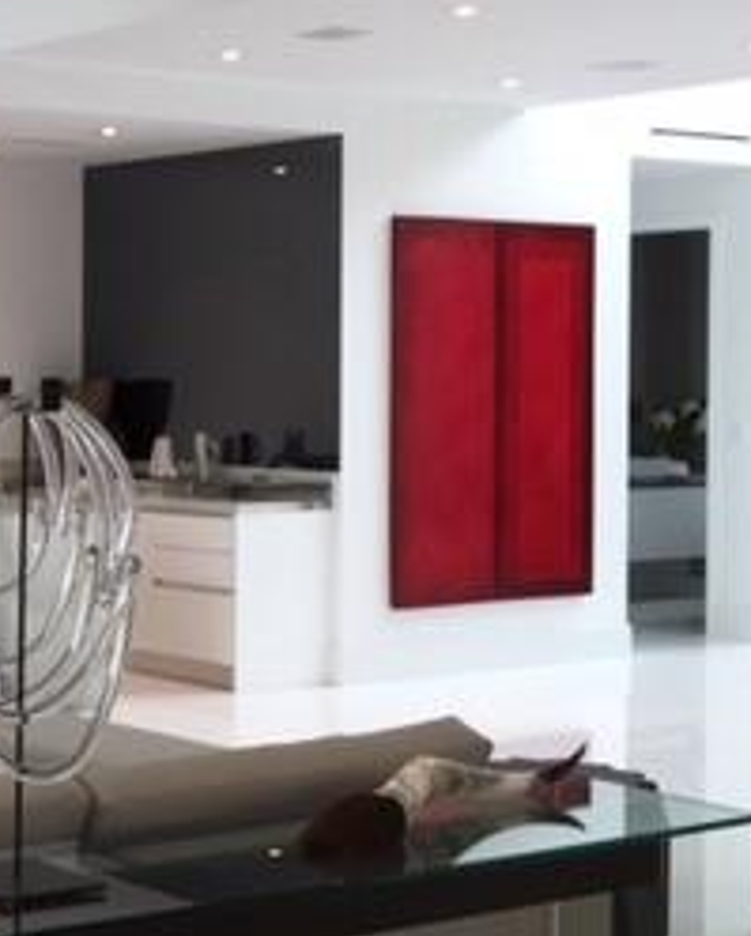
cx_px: -230
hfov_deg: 19.4
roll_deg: -0.3
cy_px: 423
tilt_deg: -0.1
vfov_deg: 26.0
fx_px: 2024
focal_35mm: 73
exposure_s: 1/60
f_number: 2.2
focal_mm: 4.15
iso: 32
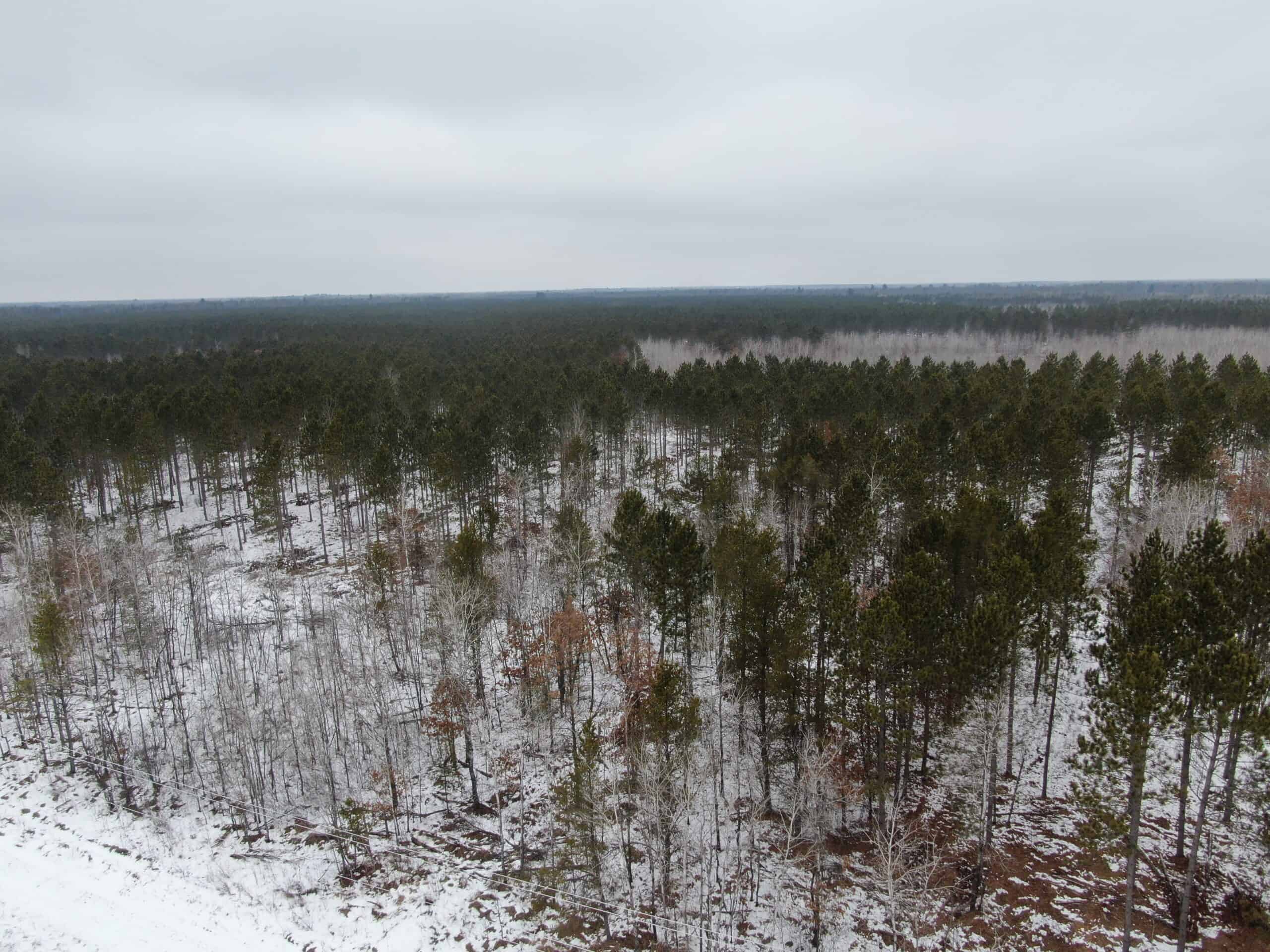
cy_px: 476
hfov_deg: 71.6
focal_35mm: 24
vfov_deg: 56.8
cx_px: 635
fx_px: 881
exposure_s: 1/500
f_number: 2.8
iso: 110
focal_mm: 4.39
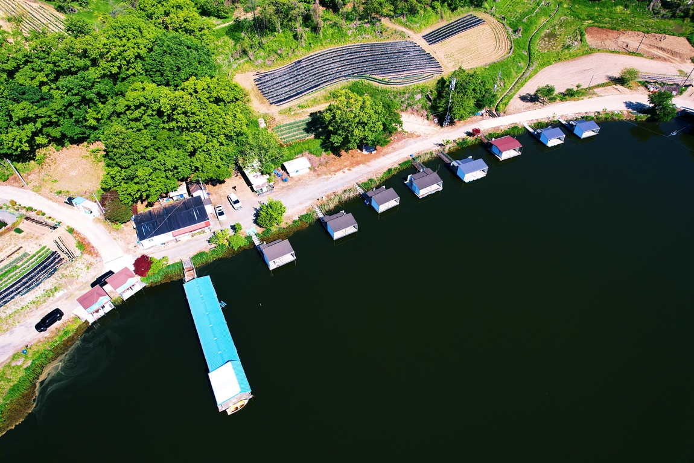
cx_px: 347
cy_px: 232
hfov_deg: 78.6
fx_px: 424
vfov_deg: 57.2
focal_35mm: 22
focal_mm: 8.38
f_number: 2.8
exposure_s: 1/1250
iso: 100
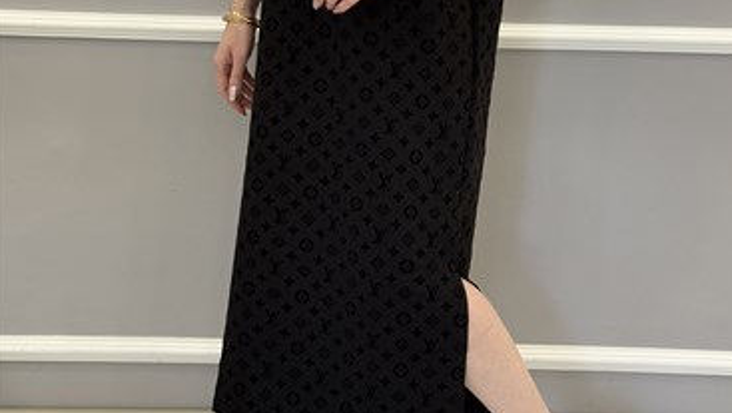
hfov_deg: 28.6
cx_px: 383
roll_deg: -2.2
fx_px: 1437
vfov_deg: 16.2
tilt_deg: -8.3
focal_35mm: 74
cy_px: 72
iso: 125
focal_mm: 6.76
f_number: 1.78
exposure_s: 1/81
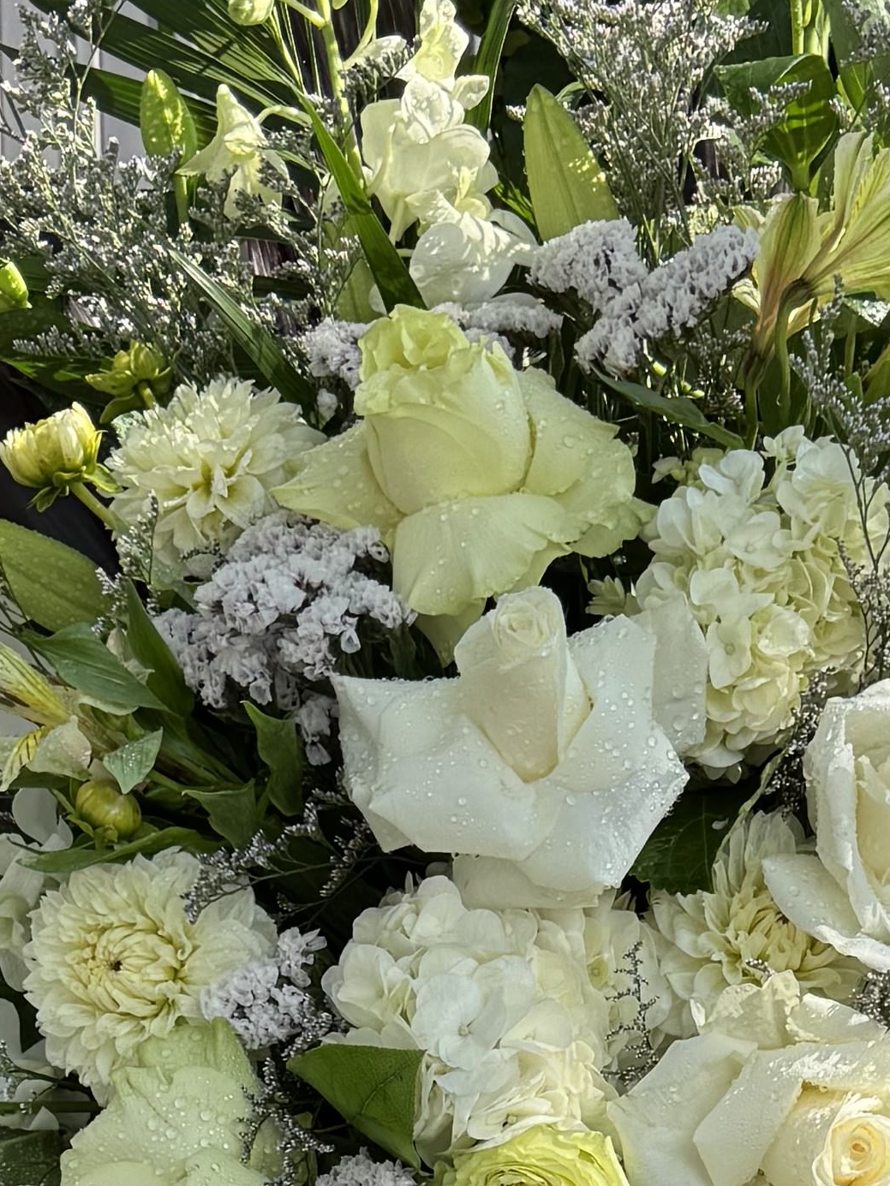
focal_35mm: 99
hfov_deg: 14.8
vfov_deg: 17.8
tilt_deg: -9.7
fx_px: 3393
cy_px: 1778
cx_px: 744
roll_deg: +0.3
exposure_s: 1/1285
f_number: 1.78
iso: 80
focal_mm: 6.76
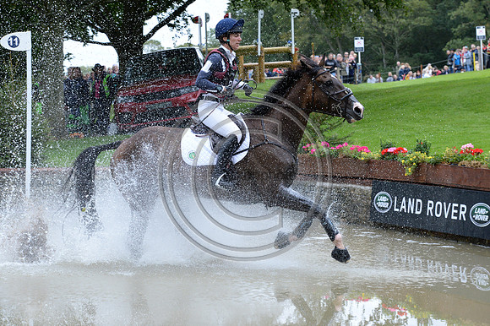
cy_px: 163
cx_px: 245
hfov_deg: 16.4
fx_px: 1700
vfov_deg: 11.0
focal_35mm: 125
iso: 2000
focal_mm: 125
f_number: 8
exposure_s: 1/1000
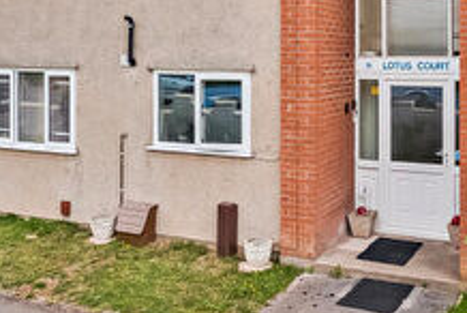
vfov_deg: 29.1
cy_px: 51
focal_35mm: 45
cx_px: 336
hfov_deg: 42.5
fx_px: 585
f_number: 10
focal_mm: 14
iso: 100
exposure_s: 1/80
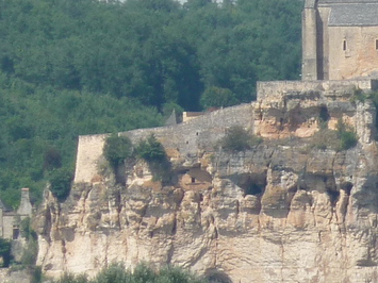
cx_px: 577
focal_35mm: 1354
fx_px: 14780
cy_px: 138
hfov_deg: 1.5
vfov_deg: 1.1
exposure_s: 1/400
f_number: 4.9
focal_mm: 49.2
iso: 80
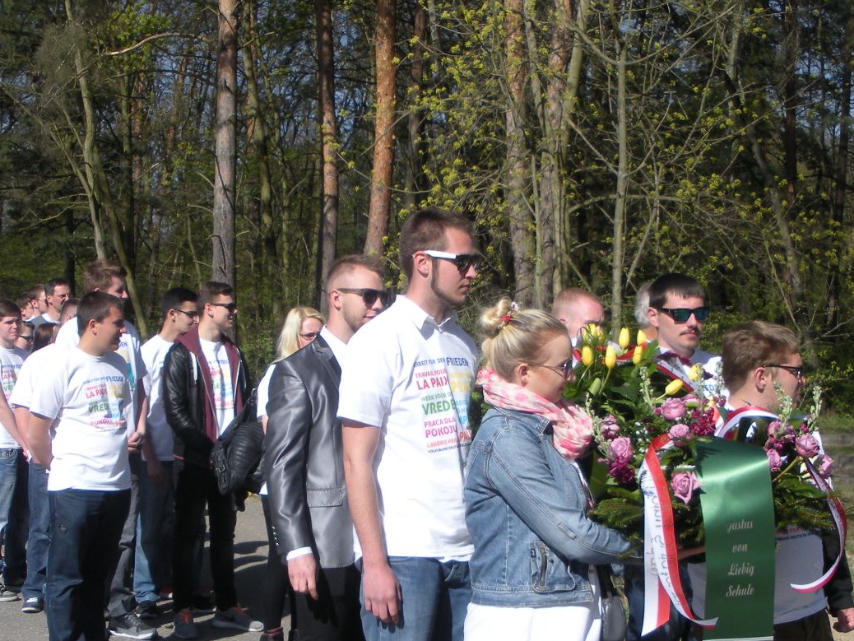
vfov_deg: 23.6
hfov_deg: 31.2
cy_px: 358
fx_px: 1530
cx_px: 423
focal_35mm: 62
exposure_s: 1/896
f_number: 3.5
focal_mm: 6.3
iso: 64
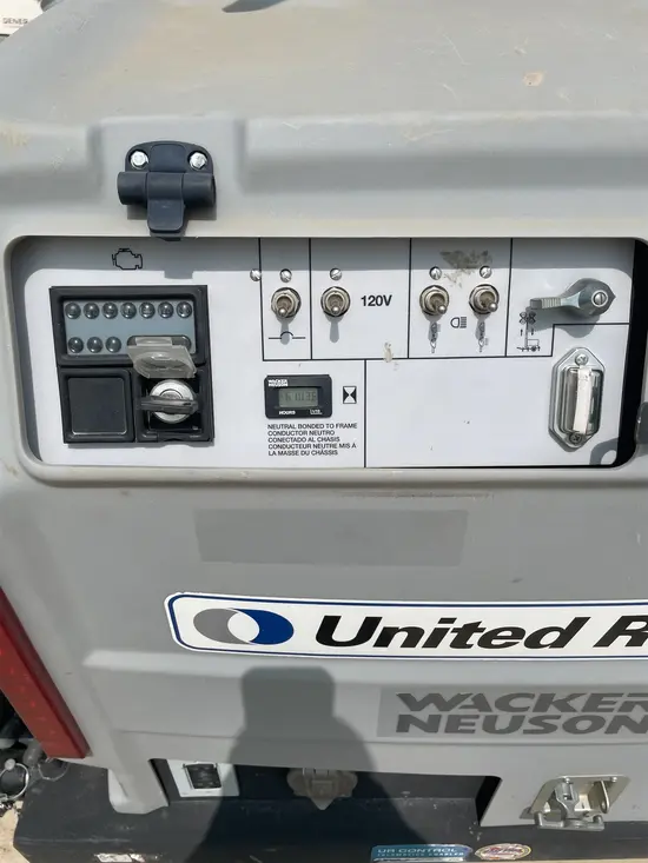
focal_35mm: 26
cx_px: 324
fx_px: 649
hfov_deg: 53.1
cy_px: 432
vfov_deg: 67.3
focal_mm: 4.2
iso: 32
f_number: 1.6
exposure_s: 1/6897
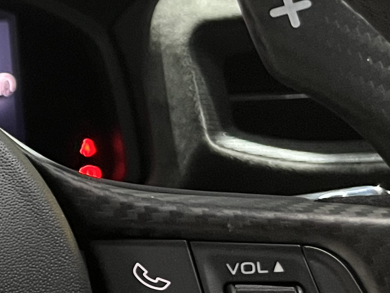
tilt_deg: -3.3
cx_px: -290
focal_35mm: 114
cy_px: 136
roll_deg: +3.2
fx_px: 1284
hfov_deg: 15.2
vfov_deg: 13.0
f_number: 1.6
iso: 500
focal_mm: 5.1
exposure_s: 1/42
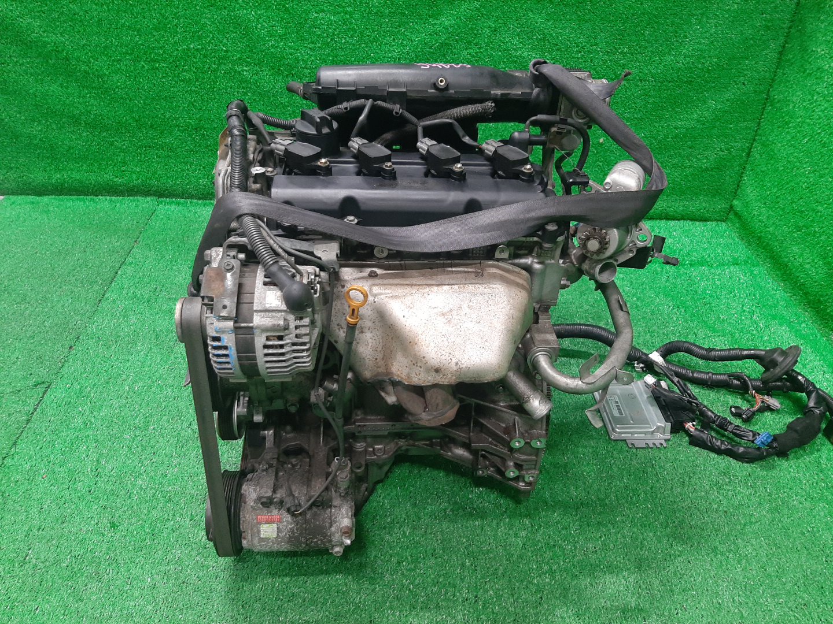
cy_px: 312
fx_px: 626
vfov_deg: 53.1
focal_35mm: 26
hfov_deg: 67.3
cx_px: 416
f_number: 1.7
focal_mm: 3.93
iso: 179
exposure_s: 1/50
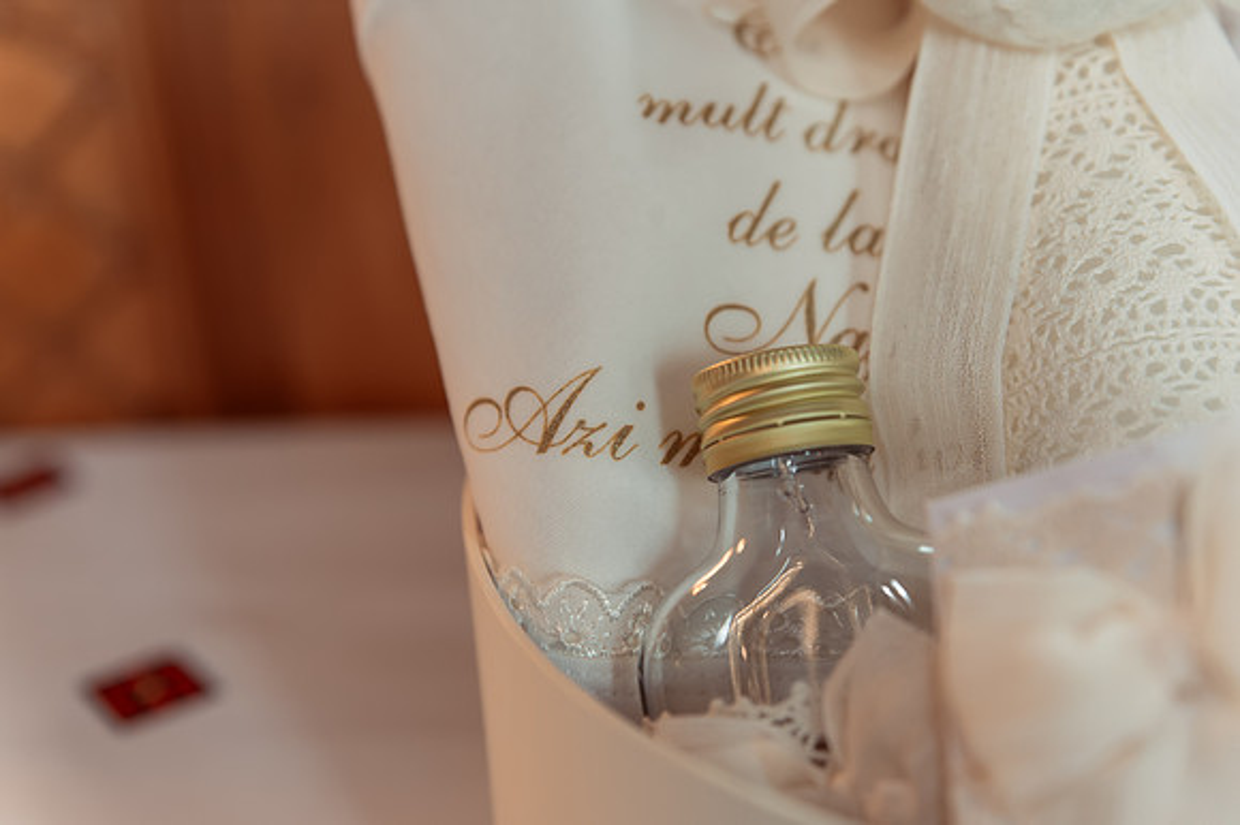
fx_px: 2410
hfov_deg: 28.9
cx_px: 620
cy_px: 412
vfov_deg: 19.4
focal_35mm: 70
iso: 1600
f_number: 3.5
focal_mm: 70
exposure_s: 1/125
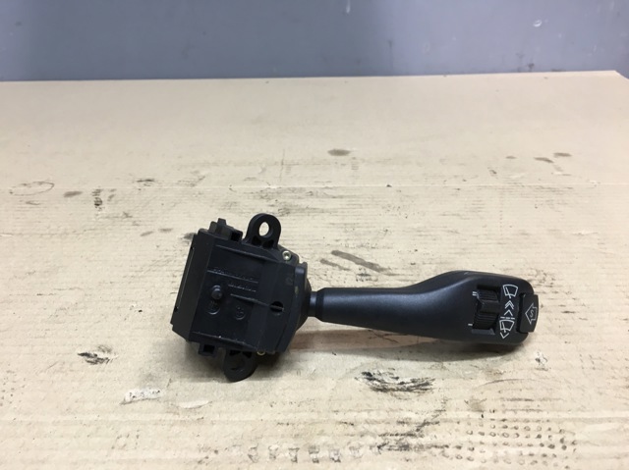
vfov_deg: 48.2
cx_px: 314
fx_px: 527
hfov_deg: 61.7
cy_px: 235
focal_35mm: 29
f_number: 2.2
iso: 64
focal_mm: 4.15
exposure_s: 1/33
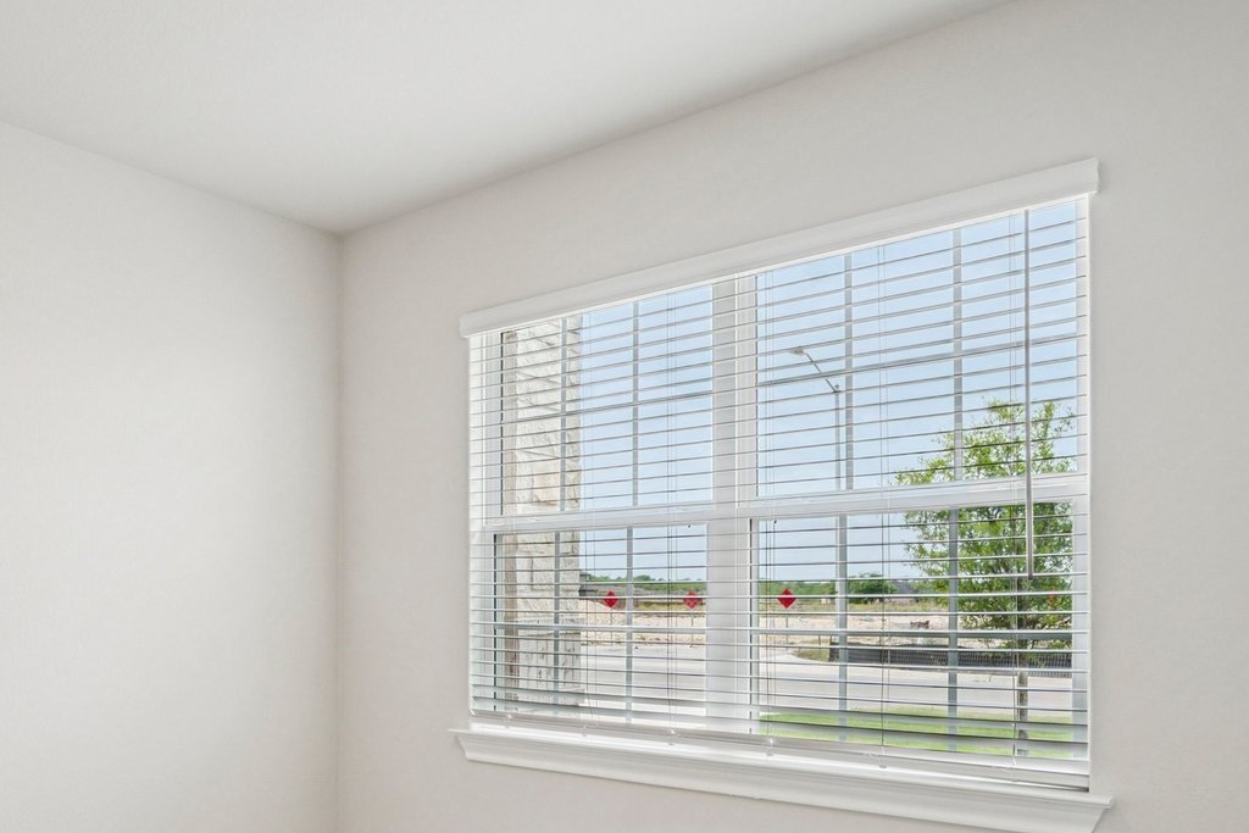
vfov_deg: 45.0
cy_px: 612
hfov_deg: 61.3
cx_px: 293
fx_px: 972
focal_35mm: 28
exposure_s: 1/50
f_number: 8
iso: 400
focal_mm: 14
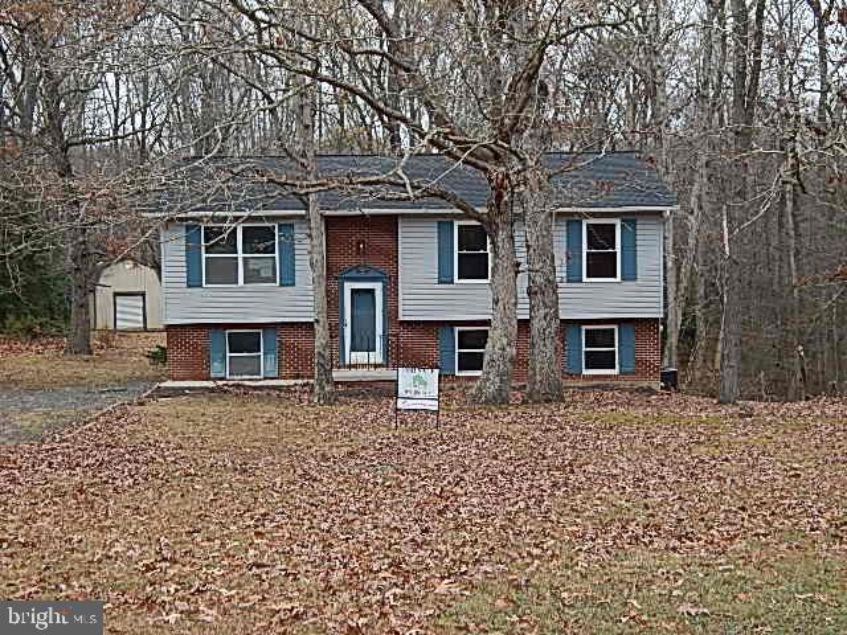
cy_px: 318
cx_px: 424
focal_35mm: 49
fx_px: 1199
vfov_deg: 29.7
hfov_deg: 38.9
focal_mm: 8.6
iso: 125
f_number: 3.7
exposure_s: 1/80
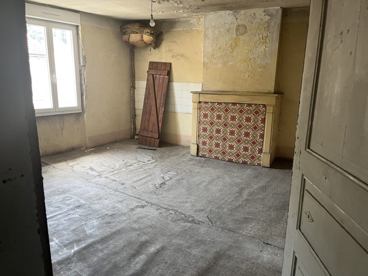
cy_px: 138
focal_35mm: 26
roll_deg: -1.2
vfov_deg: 53.1
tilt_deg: -14.5
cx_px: 184
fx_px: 276
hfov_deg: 67.3
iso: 125
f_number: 1.6
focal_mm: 5.1
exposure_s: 1/60
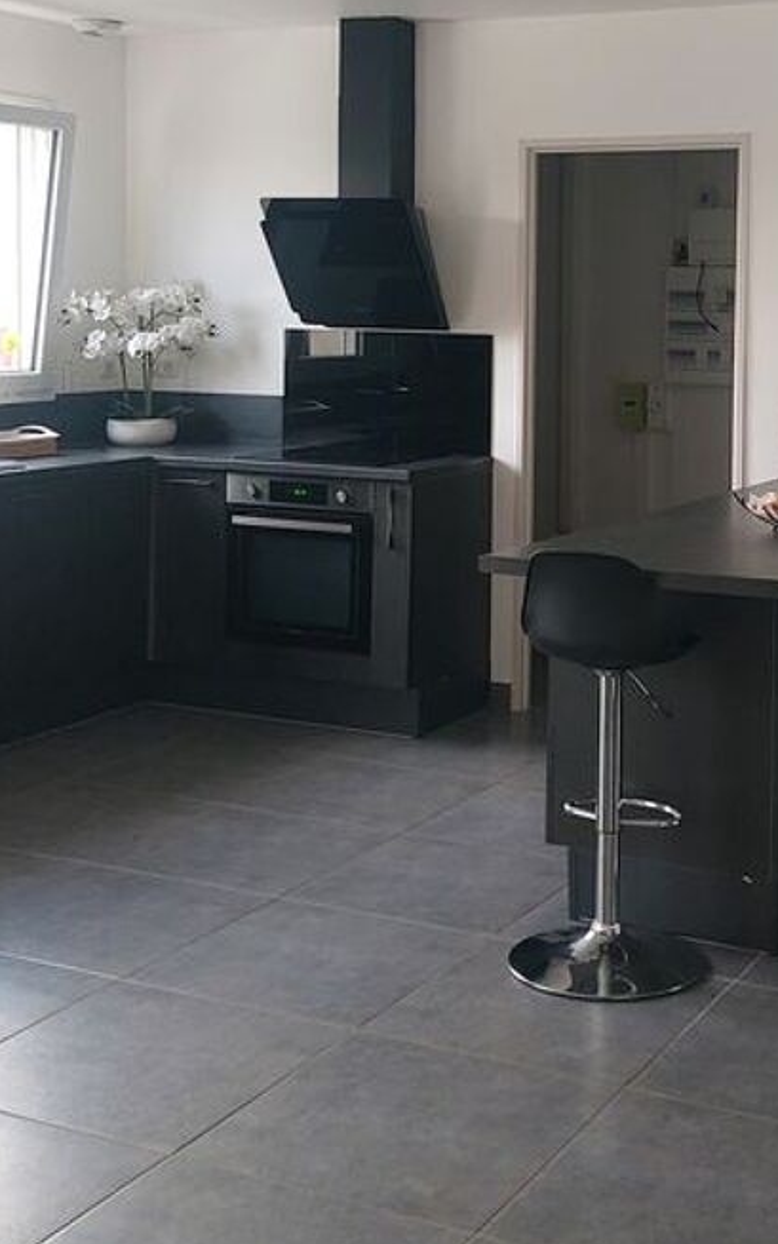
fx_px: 1831
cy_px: 345
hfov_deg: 23.7
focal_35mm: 54
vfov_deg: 36.8
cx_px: 597
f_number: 1.8
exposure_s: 1/50
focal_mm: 5.23
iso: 400
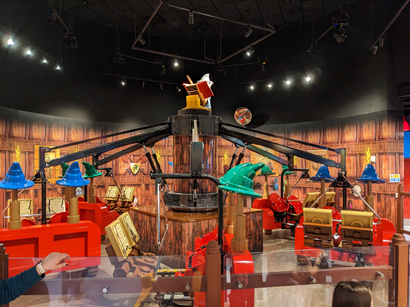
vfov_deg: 51.4
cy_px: 154
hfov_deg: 65.3
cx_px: 205
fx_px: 320
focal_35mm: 27
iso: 91
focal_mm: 4.38
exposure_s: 1/24
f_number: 1.73
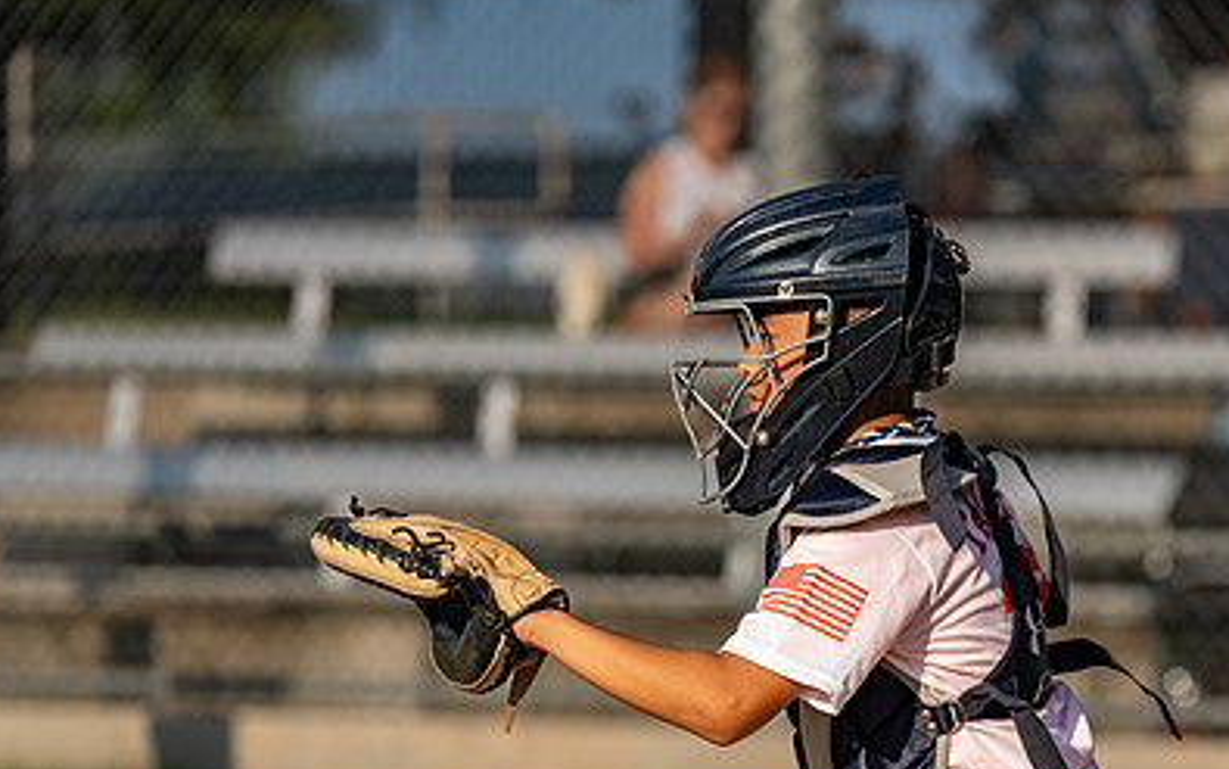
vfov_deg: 5.7
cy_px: 603
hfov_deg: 9.2
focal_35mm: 229
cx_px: 854
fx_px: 7671
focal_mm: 139
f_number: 2.8
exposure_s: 1/8000
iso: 200
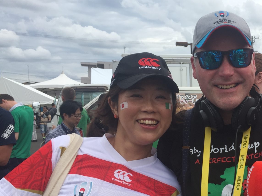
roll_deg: -0.5
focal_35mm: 52
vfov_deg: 27.9
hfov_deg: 34.8
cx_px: 235
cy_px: 131
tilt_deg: -4.2
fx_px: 394
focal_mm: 4.15
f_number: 2.2
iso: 32
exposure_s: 1/1130
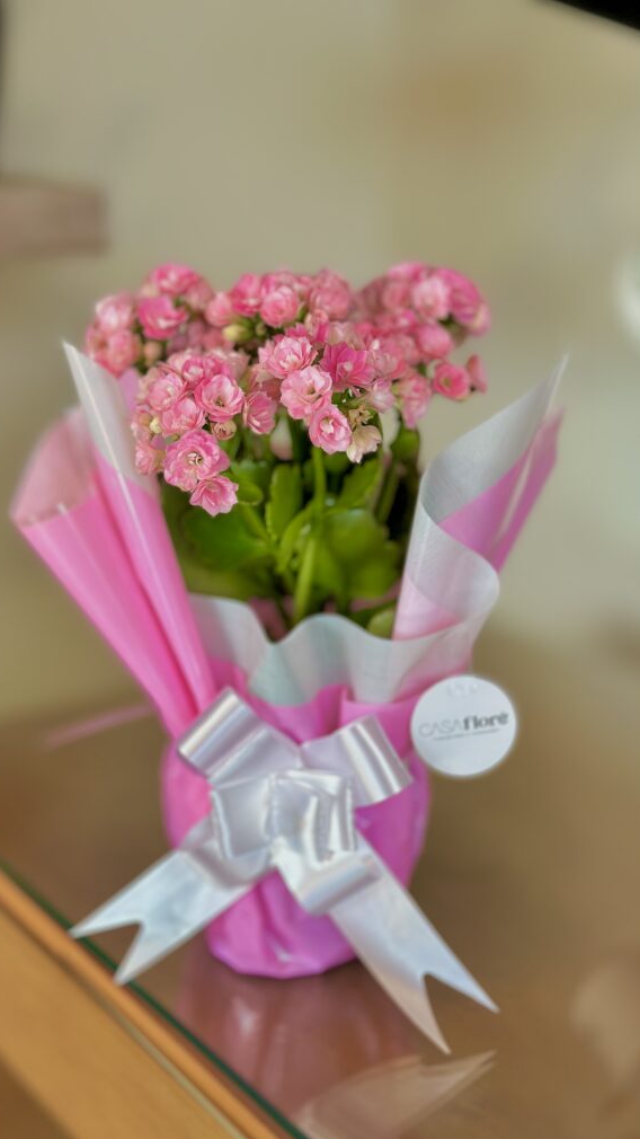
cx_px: 293
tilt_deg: -15.8
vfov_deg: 39.2
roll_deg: -1.4
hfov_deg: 22.6
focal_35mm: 53
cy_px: 576
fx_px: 1599
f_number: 1.78
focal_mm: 6.86
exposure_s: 1/409
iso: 80
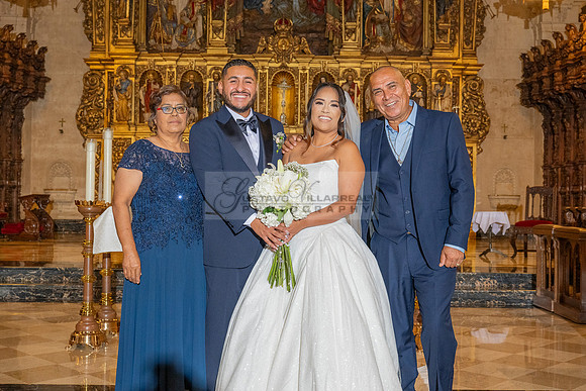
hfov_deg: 45.4
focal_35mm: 43
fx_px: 700
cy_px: 196
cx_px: 293
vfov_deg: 31.2
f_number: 6.3
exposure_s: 1/200
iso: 2000
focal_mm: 43
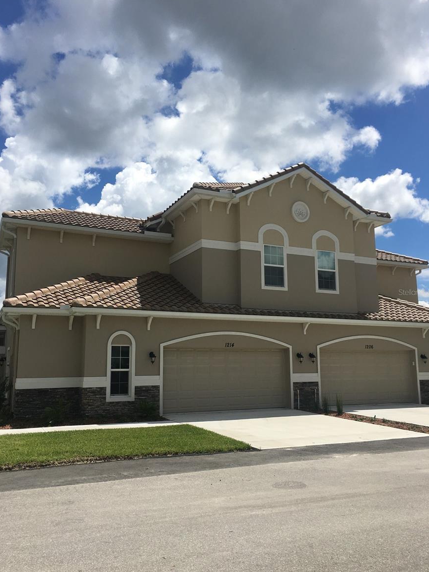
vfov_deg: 60.0
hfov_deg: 46.8
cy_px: 292
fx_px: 496
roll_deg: -0.7
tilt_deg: +8.5
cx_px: 212
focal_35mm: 30
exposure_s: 1/3663
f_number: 2.2
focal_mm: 4.15
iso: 25
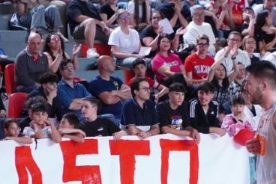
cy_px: 180
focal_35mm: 342
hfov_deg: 6.0
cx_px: 169
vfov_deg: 4.0
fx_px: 2625
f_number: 4
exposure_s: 1/800
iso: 5000
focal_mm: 105
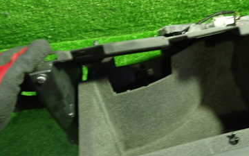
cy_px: 102
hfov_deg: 37.3
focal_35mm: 53
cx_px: 185
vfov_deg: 24.3
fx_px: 360
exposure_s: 1/30
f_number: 2.3
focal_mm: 5.4
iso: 640
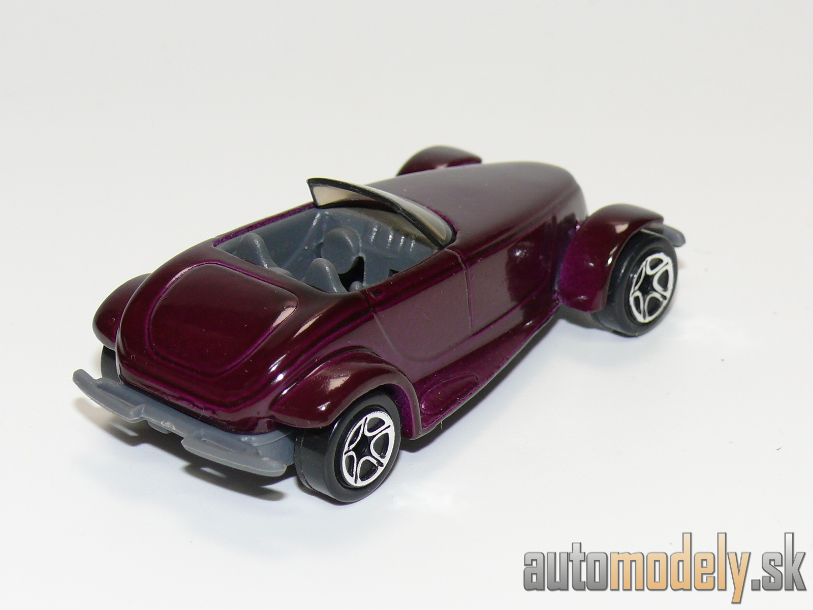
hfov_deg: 19.1
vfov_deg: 14.4
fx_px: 2419
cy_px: 305
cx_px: 406
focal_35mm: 103
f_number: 4
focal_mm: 13.6
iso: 100
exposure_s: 1/30
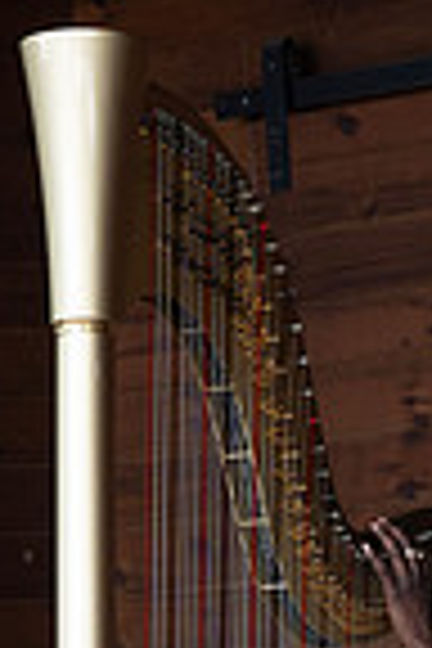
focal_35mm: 327
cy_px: 832
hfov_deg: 4.2
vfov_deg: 6.3
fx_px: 5886
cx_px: 189
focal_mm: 70
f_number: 5.6
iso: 800
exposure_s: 1/320
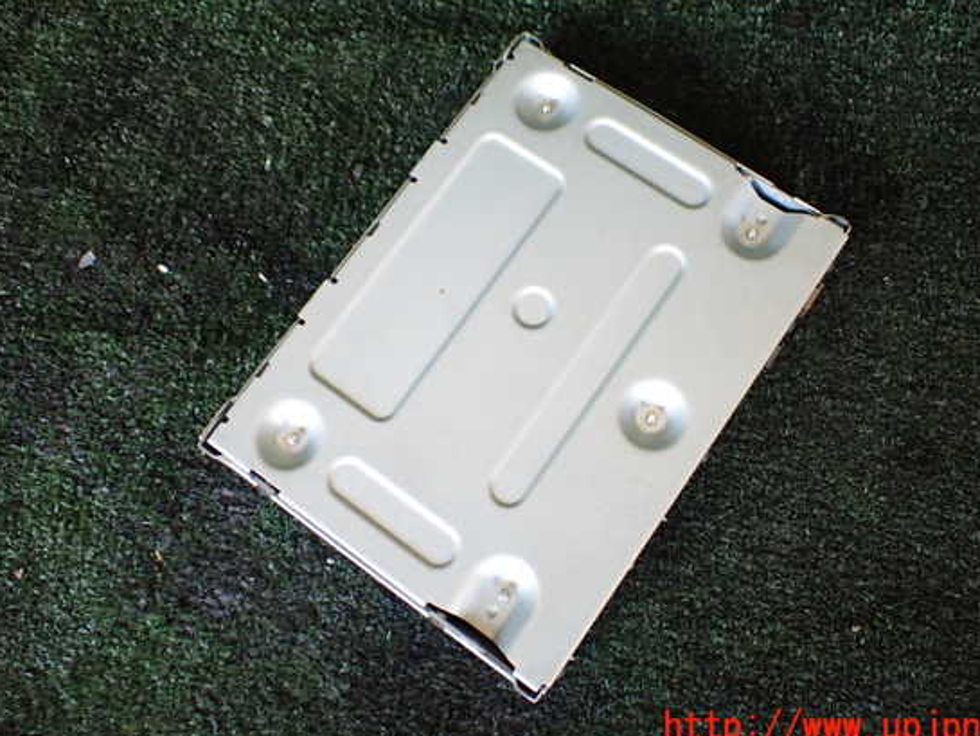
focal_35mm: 33
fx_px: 934
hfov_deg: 55.3
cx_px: 530
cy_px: 346
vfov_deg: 42.9
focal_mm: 5.4
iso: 500
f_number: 2.3
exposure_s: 1/125
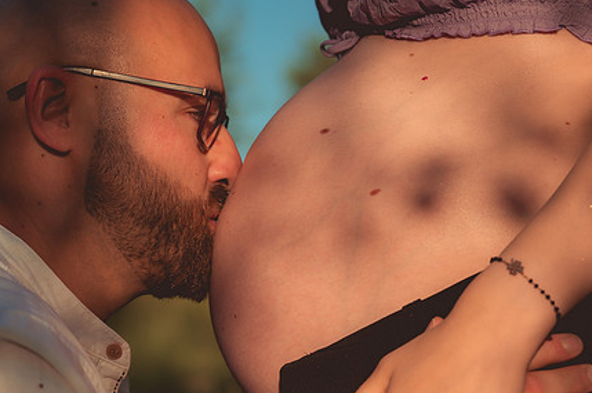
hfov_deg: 17.8
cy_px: 244
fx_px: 1889
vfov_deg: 11.9
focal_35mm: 115
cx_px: 218
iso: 400
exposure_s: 1/2000
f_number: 5
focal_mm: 85
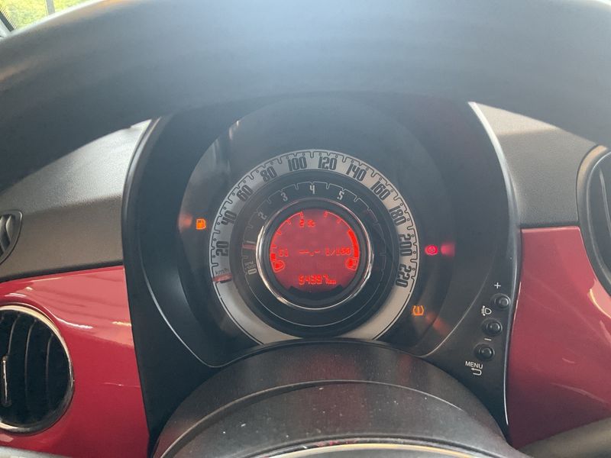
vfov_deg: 48.2
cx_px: 306
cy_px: 229
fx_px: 512
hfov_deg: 61.7
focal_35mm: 29
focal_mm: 3
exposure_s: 1/60
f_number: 1.8
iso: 200
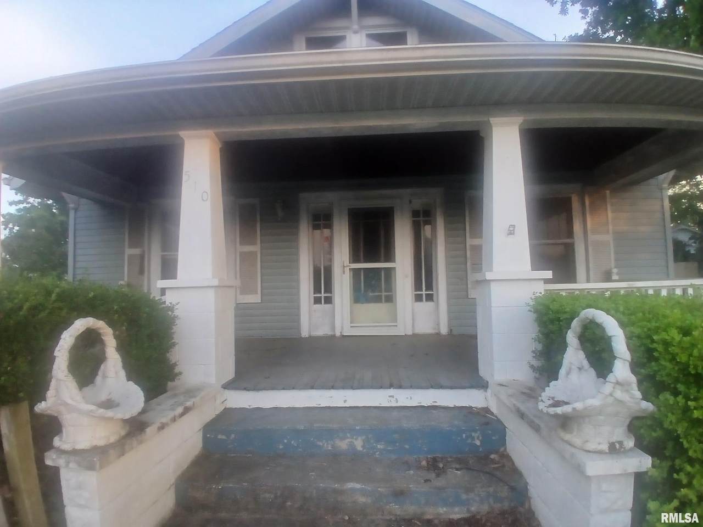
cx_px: 352
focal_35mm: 17
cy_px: 264
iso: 100
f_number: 2.2
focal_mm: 1.4
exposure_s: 1/40
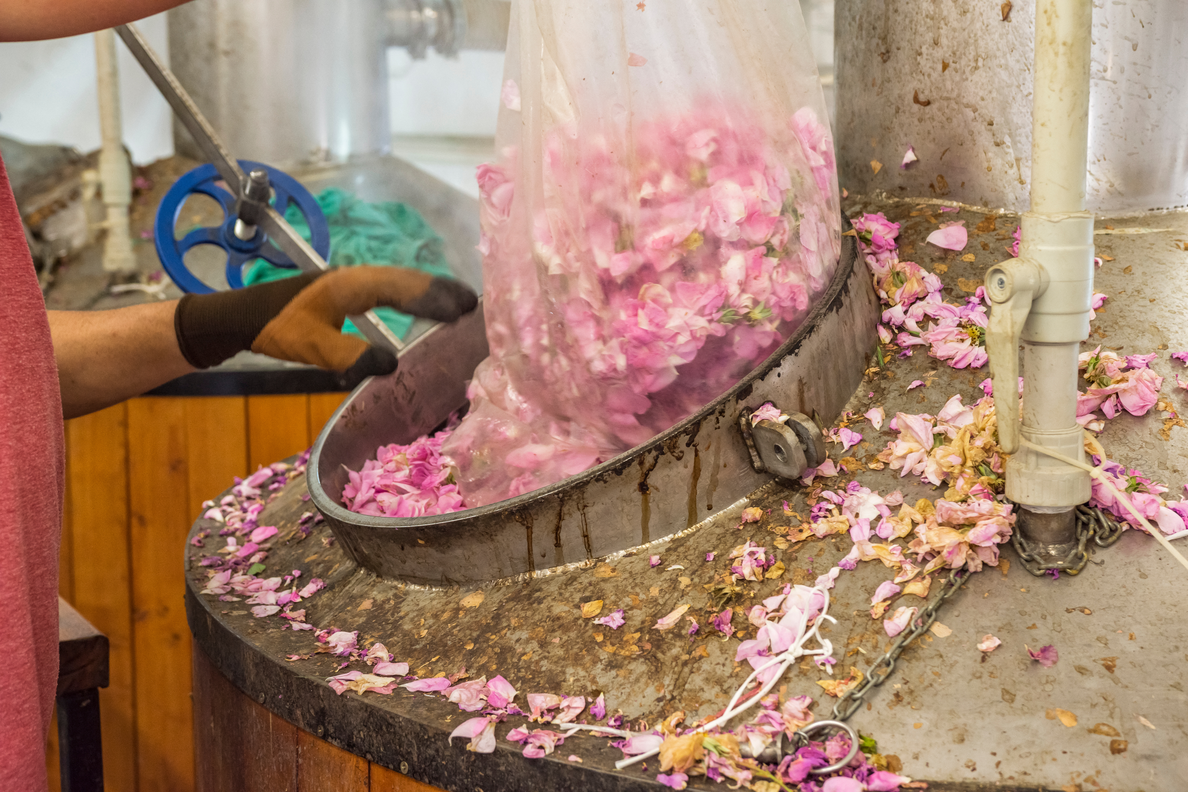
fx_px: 1732
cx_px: 594
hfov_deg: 37.9
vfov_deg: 25.8
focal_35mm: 52
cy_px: 396
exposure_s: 1/50
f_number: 5
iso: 400
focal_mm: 35
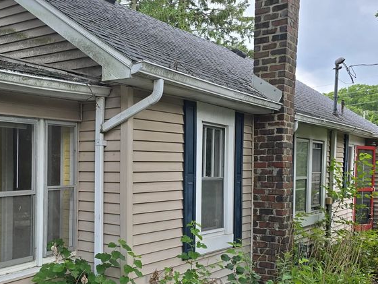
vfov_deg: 34.0
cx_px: 88
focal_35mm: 42
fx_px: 459
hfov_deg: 43.1
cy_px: 193
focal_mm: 6.3
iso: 12
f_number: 1.7
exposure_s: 1/234
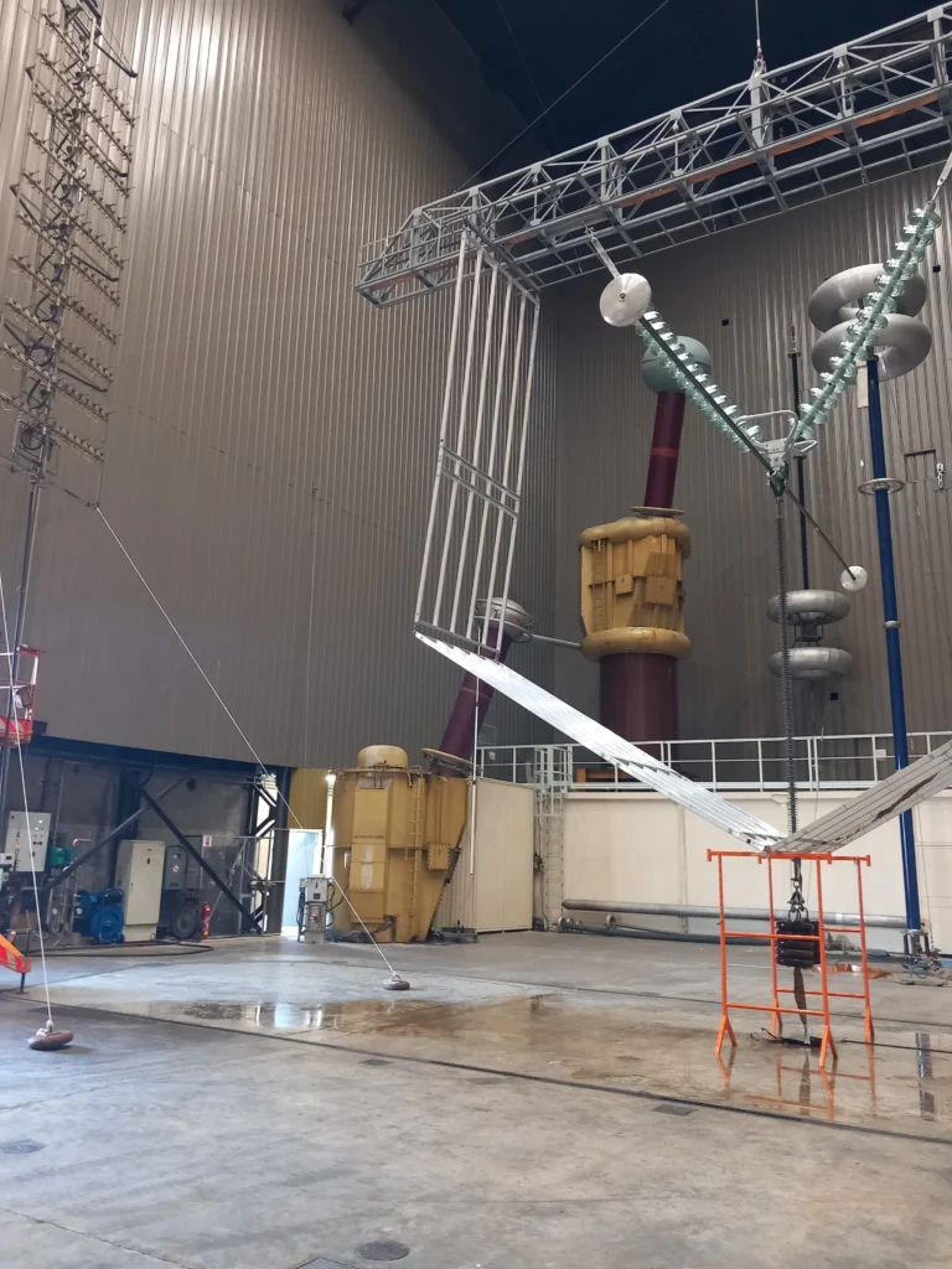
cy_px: 634
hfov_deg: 51.4
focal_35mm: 27
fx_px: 990
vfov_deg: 65.3
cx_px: 476
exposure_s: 1/25
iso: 250
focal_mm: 4
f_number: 1.8
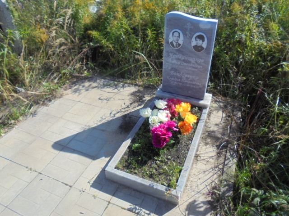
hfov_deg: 67.3
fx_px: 217
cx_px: 144
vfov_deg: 53.1
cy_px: 108
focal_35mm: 26
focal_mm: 4.6
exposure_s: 1/640
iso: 100
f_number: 3.5
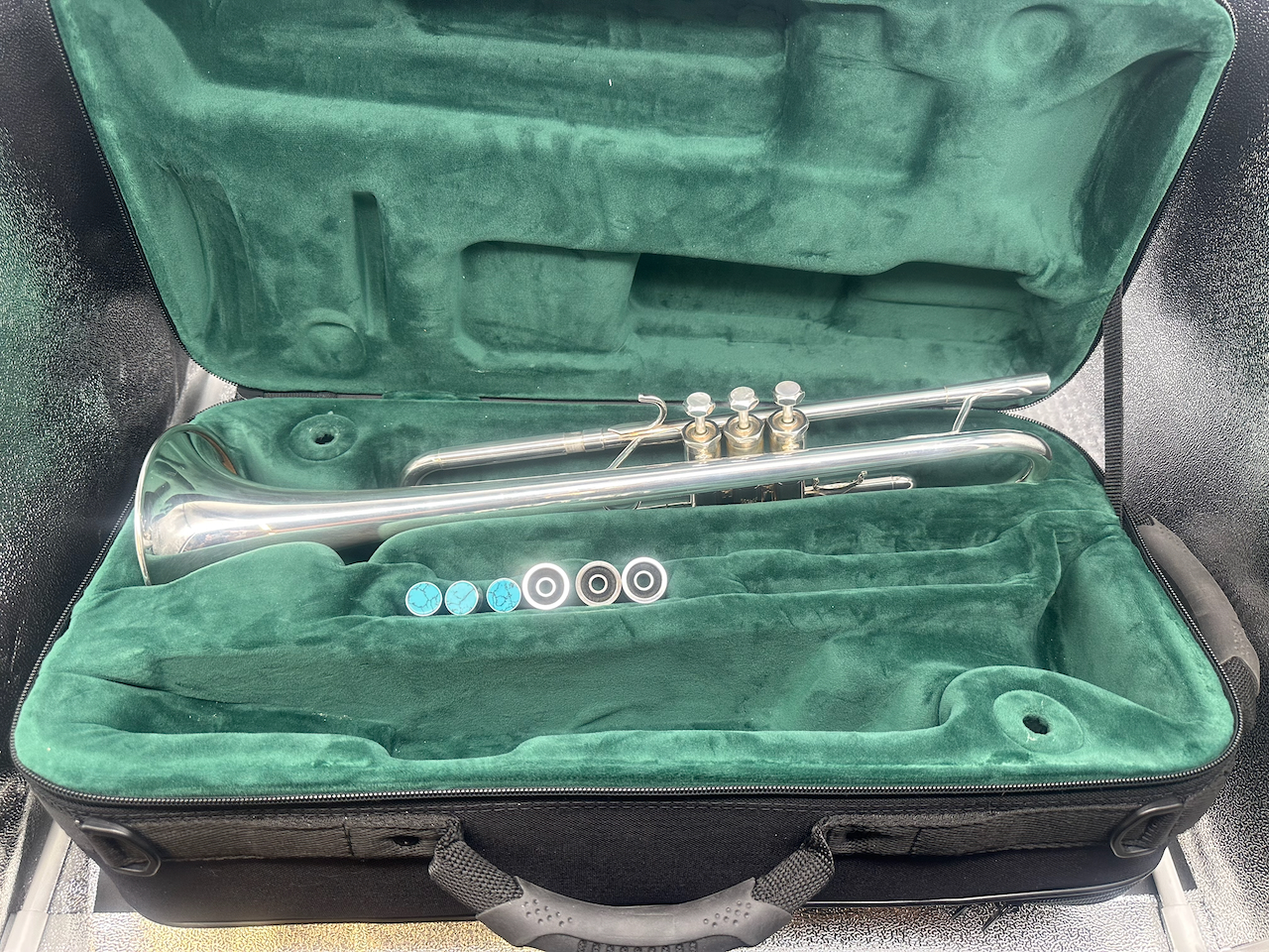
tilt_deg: -51.8
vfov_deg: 56.8
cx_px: 634
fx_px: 880
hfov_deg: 71.6
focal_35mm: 24
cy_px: 476
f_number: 1.78
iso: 160
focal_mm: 6.86
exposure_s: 1/111
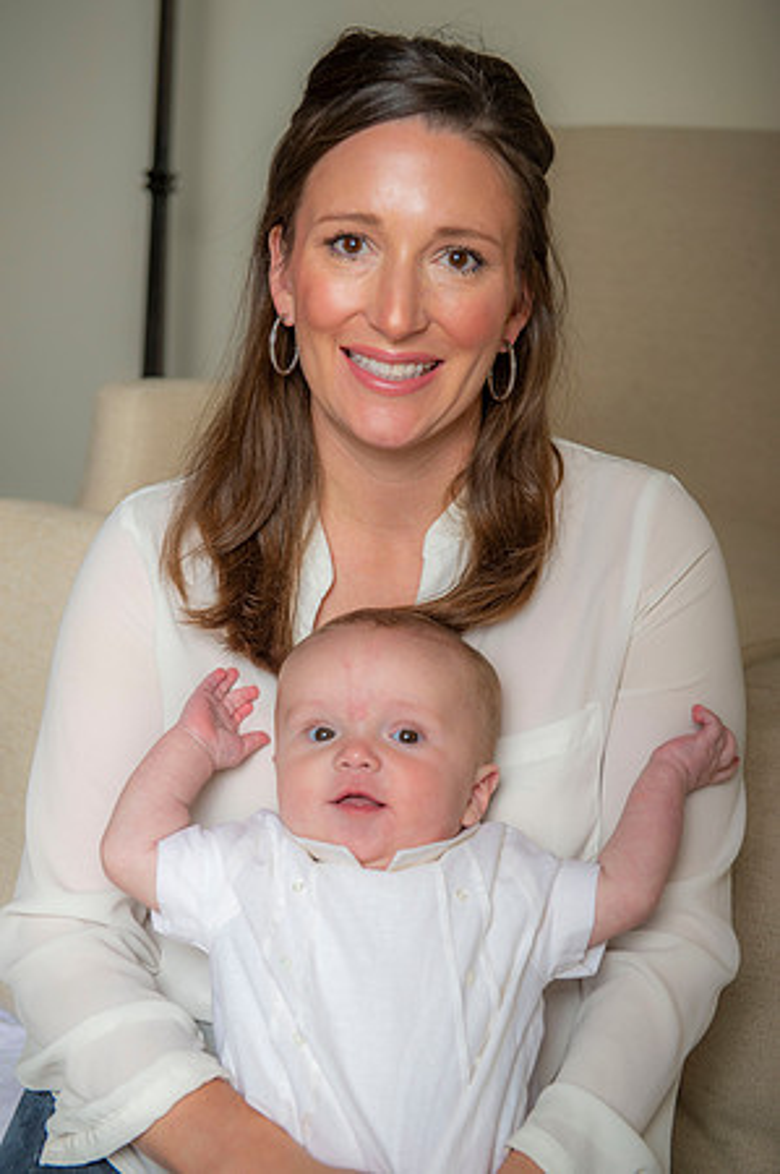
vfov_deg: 33.4
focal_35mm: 60
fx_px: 1954
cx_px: 390
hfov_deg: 22.6
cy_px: 587
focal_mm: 60
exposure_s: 1/200
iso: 200
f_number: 5
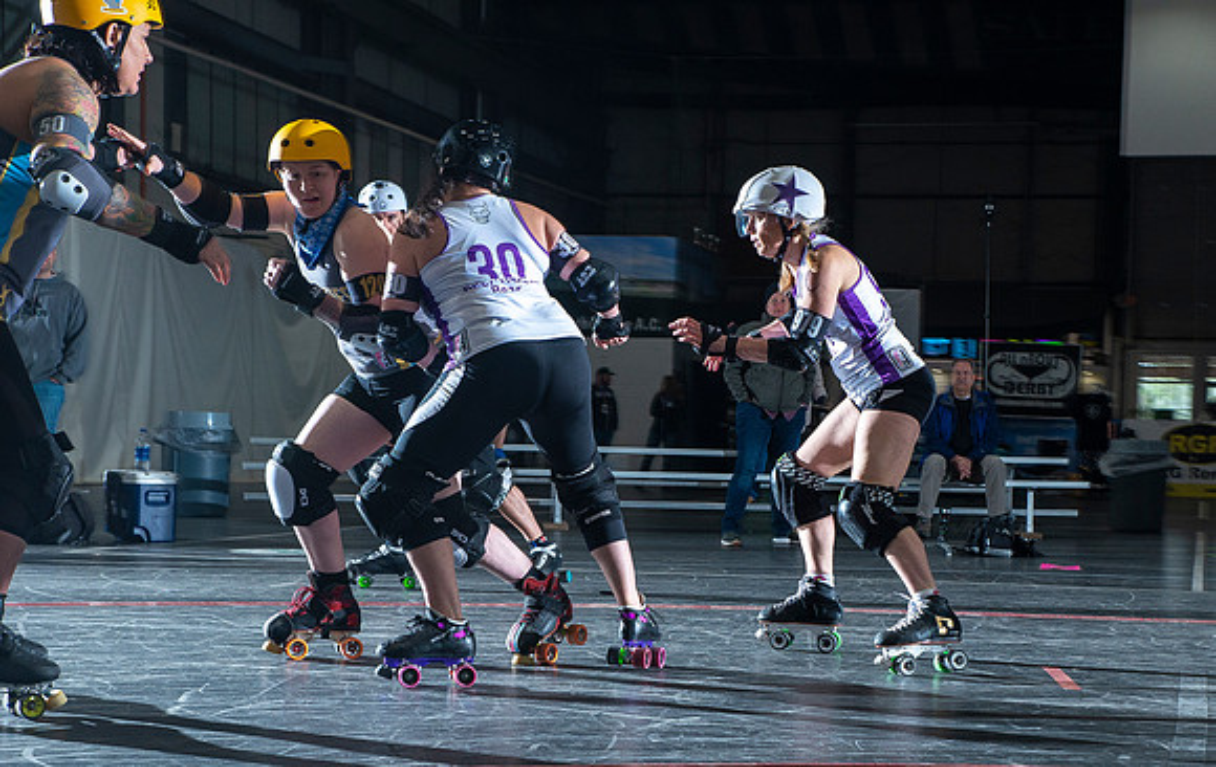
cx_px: 792
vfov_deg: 19.6
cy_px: 526
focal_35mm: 66
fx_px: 2208
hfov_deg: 30.6
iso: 800
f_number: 7.1
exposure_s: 1/160
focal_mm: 50
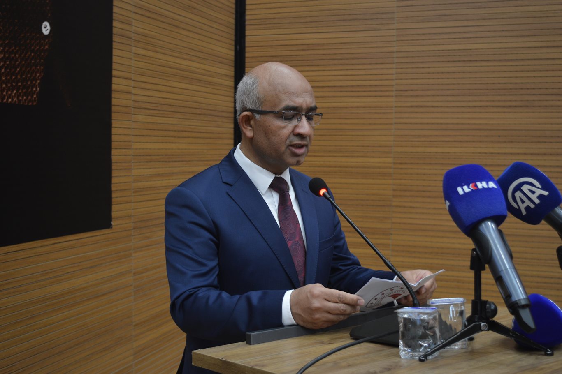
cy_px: 187
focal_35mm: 44
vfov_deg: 30.8
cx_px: 281
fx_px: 679
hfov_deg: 45.0
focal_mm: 29
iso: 500
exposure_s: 1/15
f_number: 4.2
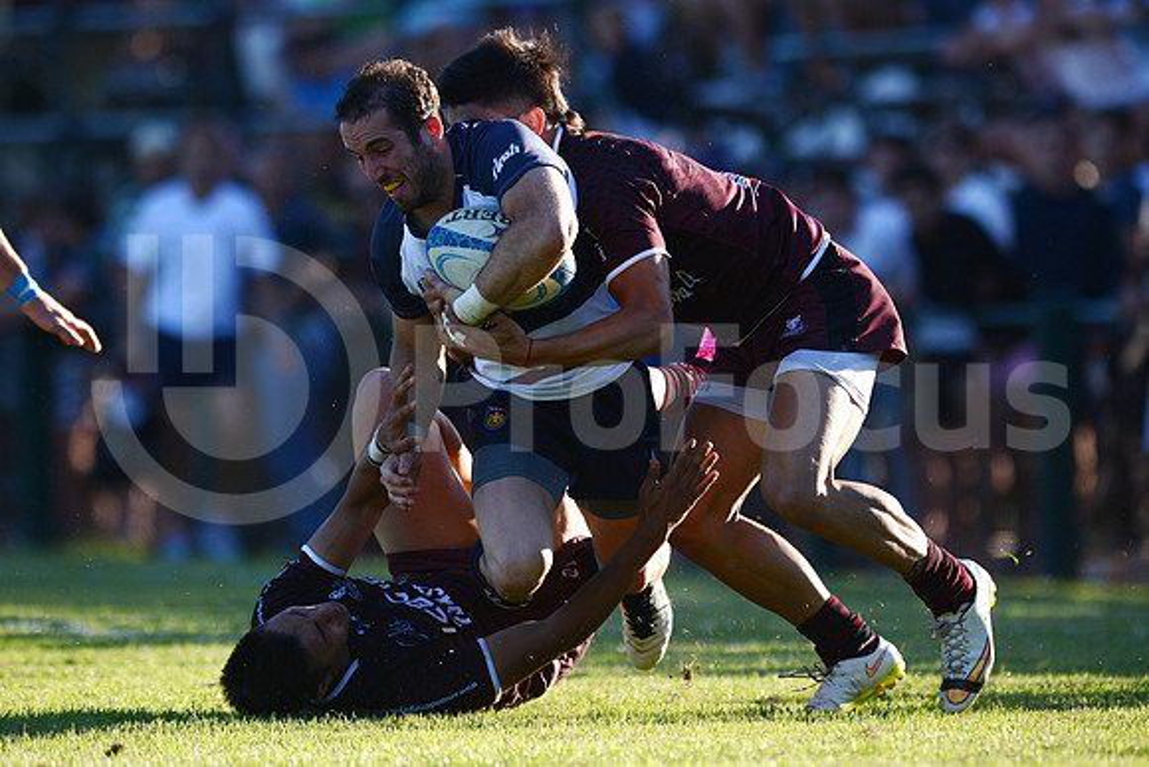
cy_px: 384
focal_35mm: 420
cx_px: 574
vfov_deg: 3.3
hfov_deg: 4.9
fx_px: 13408
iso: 400
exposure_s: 1/2500
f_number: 4
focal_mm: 420
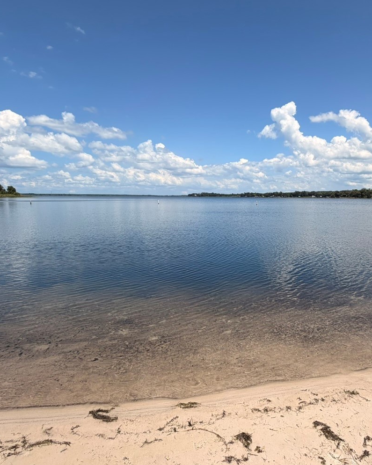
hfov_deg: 61.7
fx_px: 303
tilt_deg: -6.8
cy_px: 229
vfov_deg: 75.0
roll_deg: -0.5
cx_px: 245
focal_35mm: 22
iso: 20
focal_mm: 2.22
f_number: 2.2
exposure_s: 1/1285
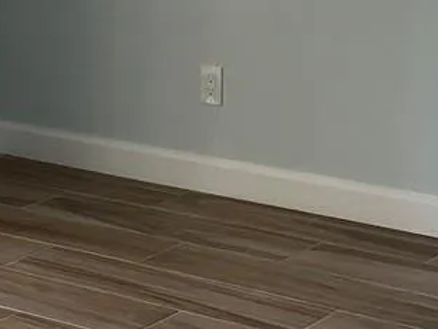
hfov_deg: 14.6
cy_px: -46
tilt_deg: -7.4
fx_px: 1708
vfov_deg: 10.8
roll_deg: +1.5
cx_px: 144
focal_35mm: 135
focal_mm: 5.1
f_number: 1.6
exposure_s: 1/207
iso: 40
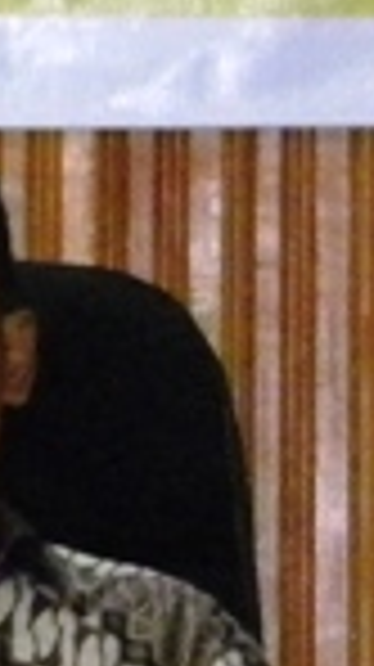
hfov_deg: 1.4
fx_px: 15391
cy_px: 648
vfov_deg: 2.5
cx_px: 802
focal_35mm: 871
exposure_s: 1/30
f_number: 5
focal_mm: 26.8
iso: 800
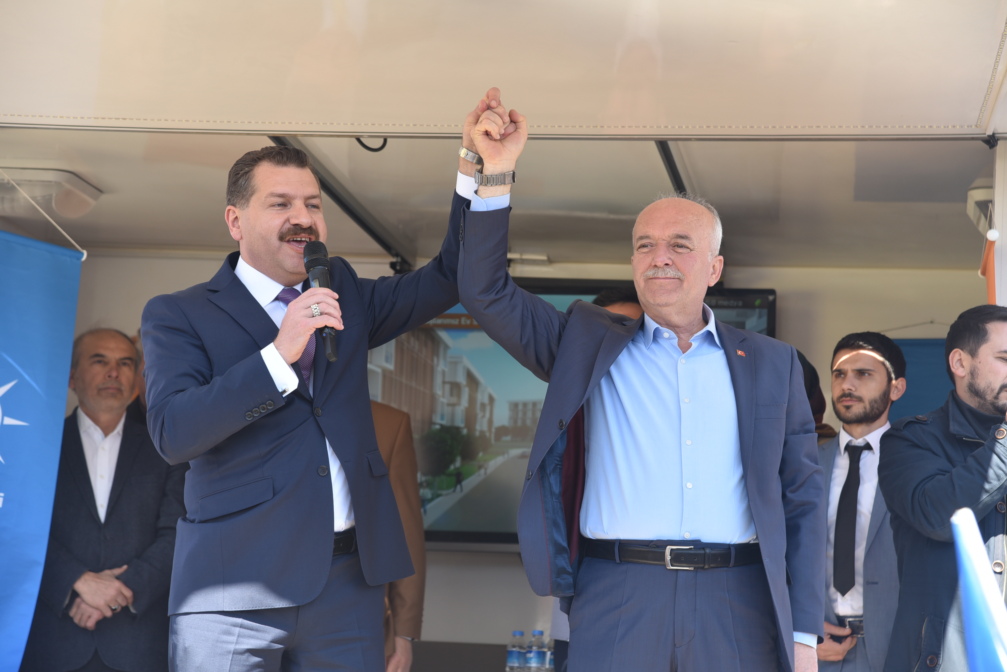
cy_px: 336
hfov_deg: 20.8
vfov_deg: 14.0
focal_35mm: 98
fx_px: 2742
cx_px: 504
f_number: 5.6
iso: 250
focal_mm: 98
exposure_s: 1/125
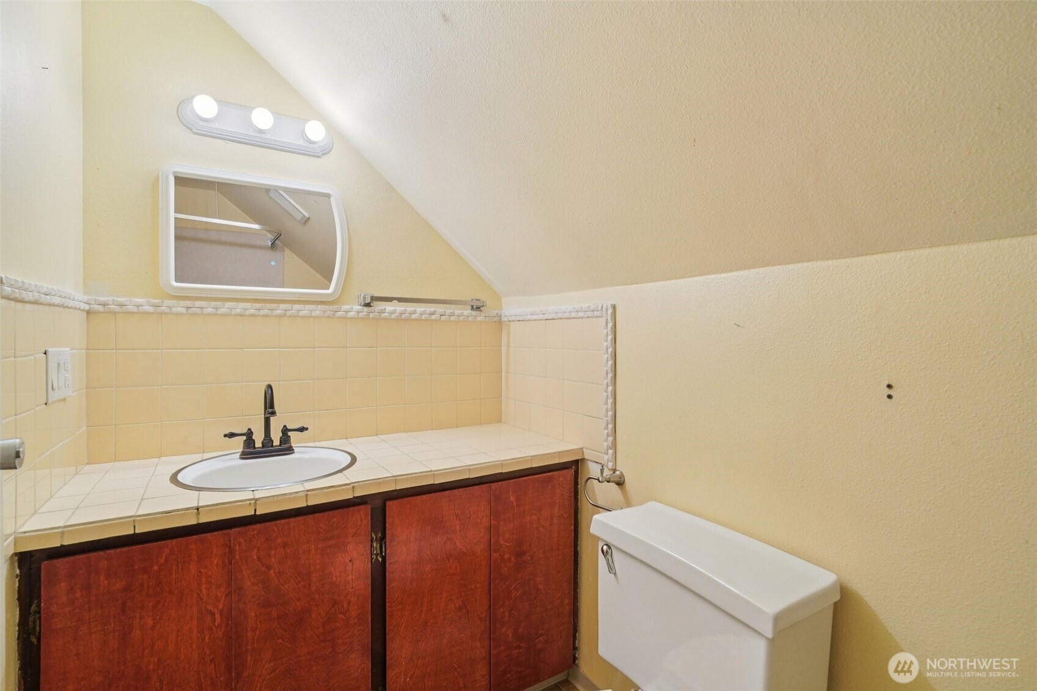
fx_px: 461
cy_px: 346
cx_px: 518
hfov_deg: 96.7
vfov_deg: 73.7
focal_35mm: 16
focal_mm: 16
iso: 1600
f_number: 8
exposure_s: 1/60
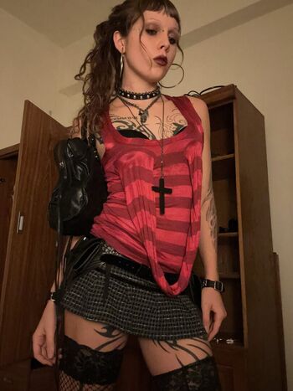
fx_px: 339
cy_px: 196
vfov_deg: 60.0
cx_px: 146
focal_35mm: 30
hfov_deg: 46.8
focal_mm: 2.69
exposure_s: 1/15
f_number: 1.9
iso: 640
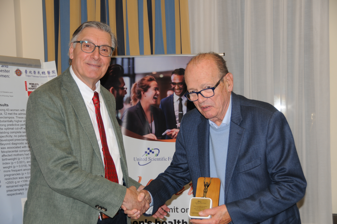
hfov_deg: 31.9
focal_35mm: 63
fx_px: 589
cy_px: 112
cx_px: 168
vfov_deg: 21.5
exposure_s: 1/60
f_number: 4.5
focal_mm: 42
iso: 200
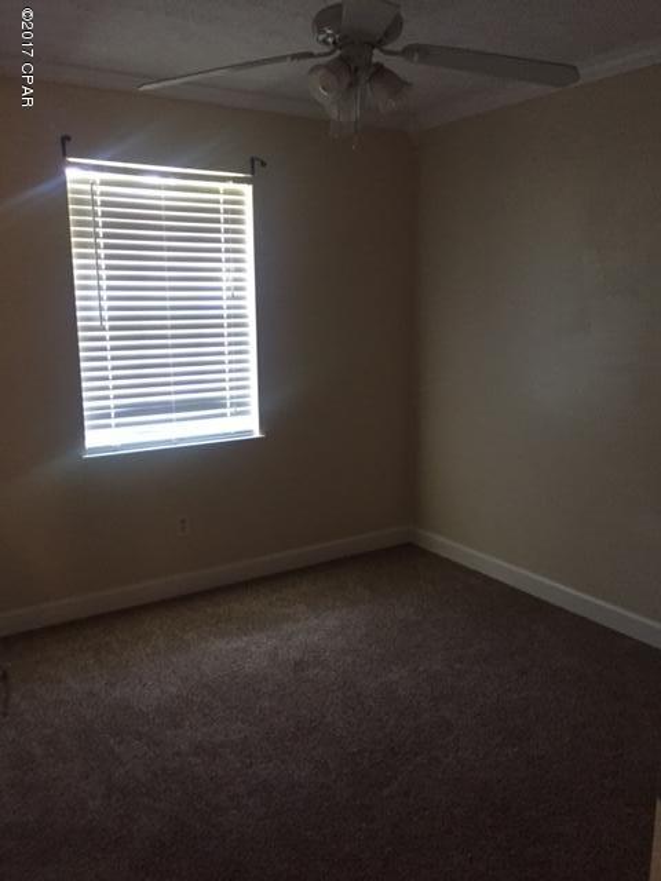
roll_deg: +0.6
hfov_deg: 48.2
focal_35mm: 29
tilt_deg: -10.7
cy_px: 440
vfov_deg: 61.7
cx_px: 330
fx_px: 738
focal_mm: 4.15
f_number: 2.2
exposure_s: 1/30
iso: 250
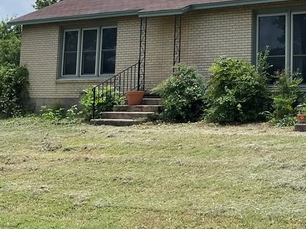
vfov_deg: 23.0
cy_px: 20
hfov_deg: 28.8
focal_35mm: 62
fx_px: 548
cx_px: 321
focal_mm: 3
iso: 16
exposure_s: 1/2801
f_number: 1.8
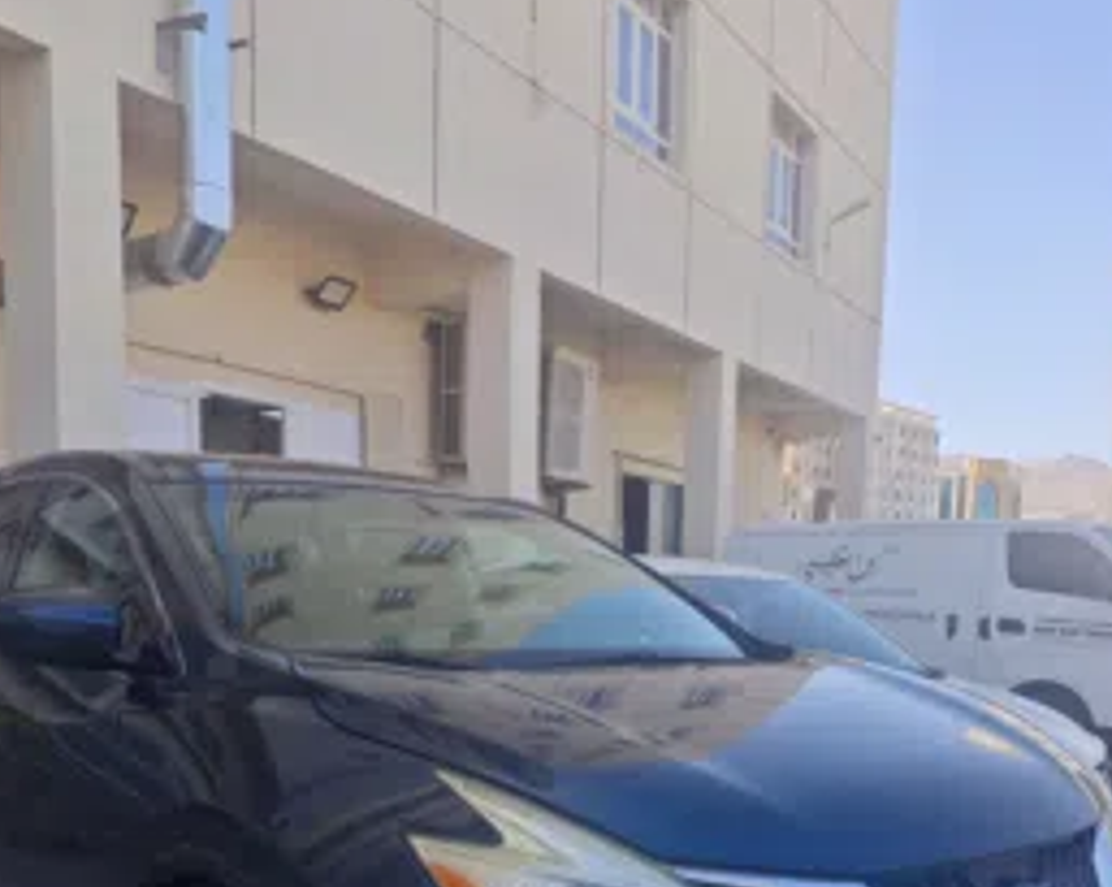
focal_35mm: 35
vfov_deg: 39.7
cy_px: 762
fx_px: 1151
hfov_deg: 51.6
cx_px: 580
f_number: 1.6
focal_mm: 6.55
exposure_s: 1/1623
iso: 50
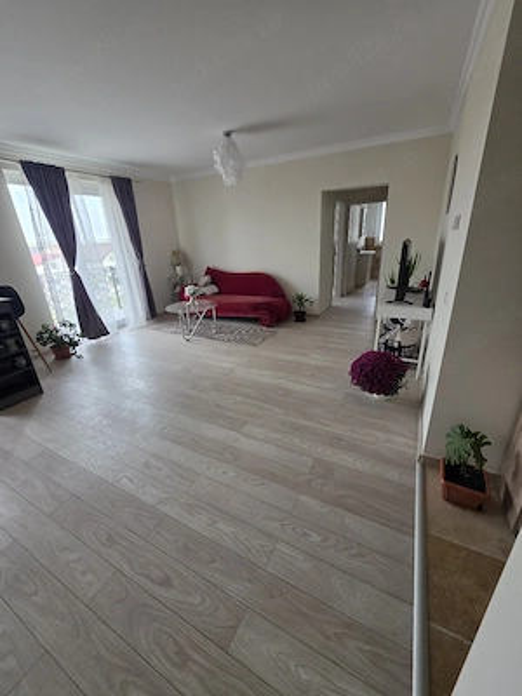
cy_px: 348
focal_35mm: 13
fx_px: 261
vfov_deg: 106.2
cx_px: 261
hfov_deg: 89.9
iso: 160
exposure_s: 1/101
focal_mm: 2.2
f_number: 1.9
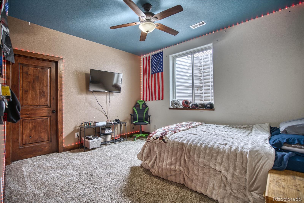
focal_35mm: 16
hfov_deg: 96.7
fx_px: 135
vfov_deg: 73.7
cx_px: 152
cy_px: 102
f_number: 4
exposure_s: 1/15
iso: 500
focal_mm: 16
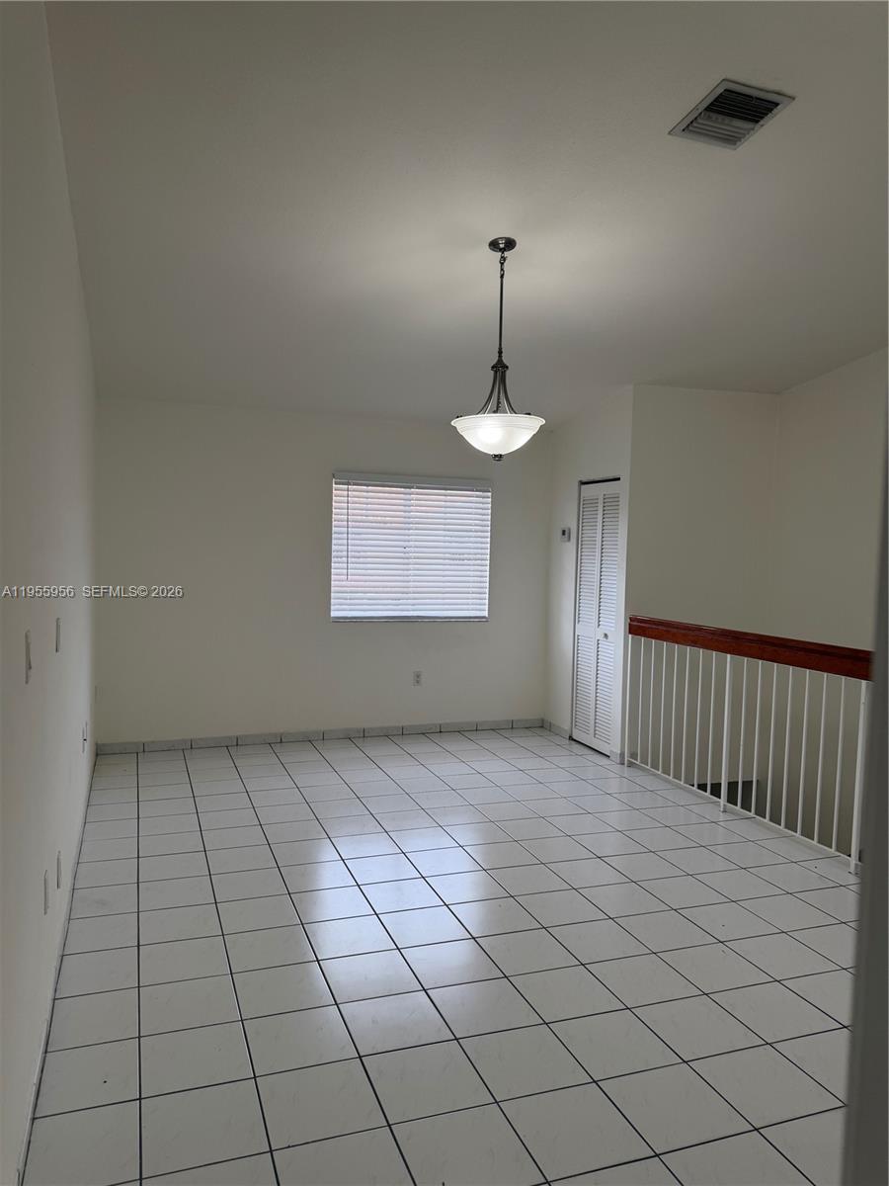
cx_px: 444
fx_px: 822
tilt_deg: -2.4
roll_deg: -2.1
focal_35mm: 24
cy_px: 593
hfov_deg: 56.8
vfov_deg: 71.6
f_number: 1.78
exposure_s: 1/178
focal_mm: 6.76
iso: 80
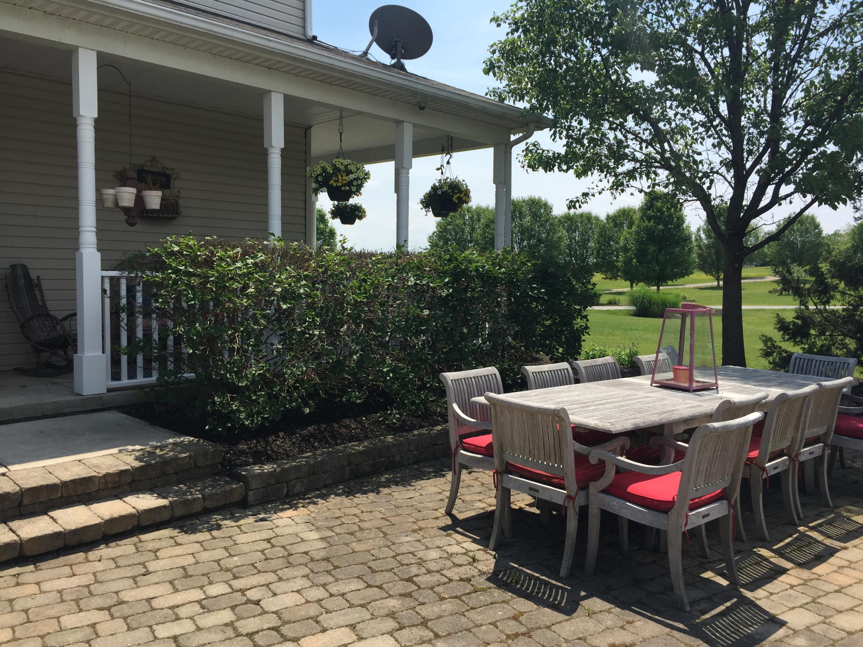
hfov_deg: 61.7
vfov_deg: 48.2
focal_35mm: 29
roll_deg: -1.0
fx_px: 723
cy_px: 324
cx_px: 432
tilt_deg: -4.6
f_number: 2.2
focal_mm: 4.15
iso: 32
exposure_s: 1/1799
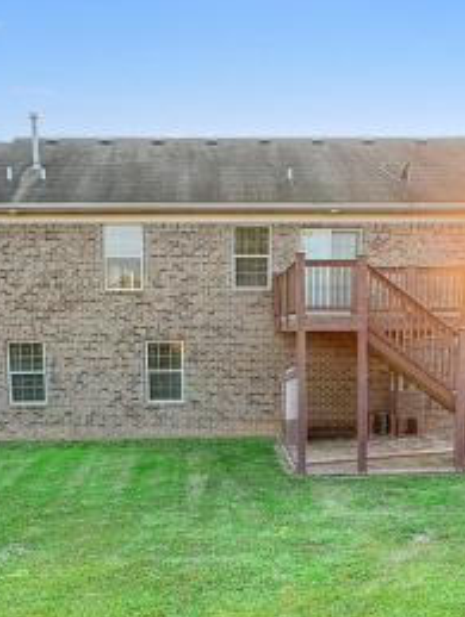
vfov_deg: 50.3
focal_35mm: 36
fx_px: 643
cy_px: 415
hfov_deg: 39.7
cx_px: 230
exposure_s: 1/140
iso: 40
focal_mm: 2.22
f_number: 2.2
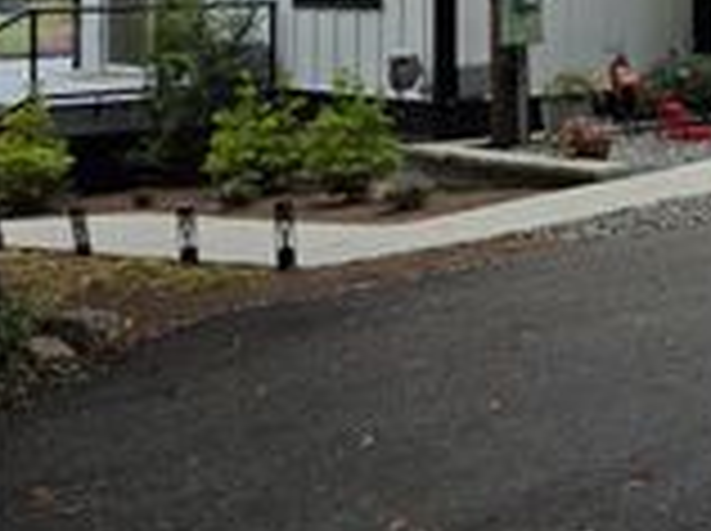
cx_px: 1107
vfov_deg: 19.4
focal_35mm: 73
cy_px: -38
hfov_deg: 21.7
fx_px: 1497
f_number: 1.7
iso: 80
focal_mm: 6.3
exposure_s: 1/2321
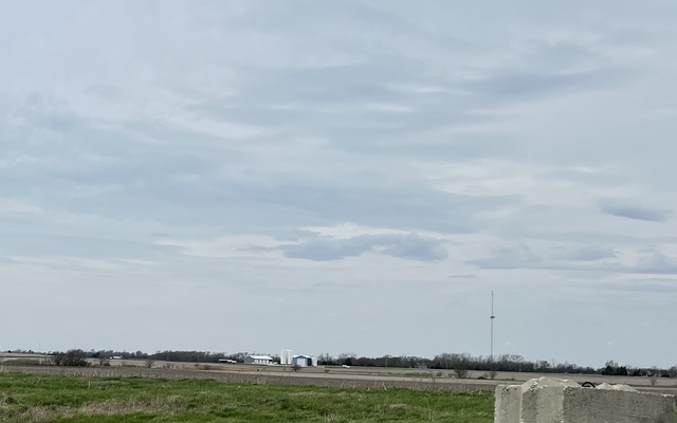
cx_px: 132
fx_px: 1144
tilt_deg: +1.2
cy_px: 308
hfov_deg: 32.1
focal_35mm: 62
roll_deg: -2.1
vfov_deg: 20.8
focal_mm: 5.7
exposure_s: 1/9434
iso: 50
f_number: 1.5
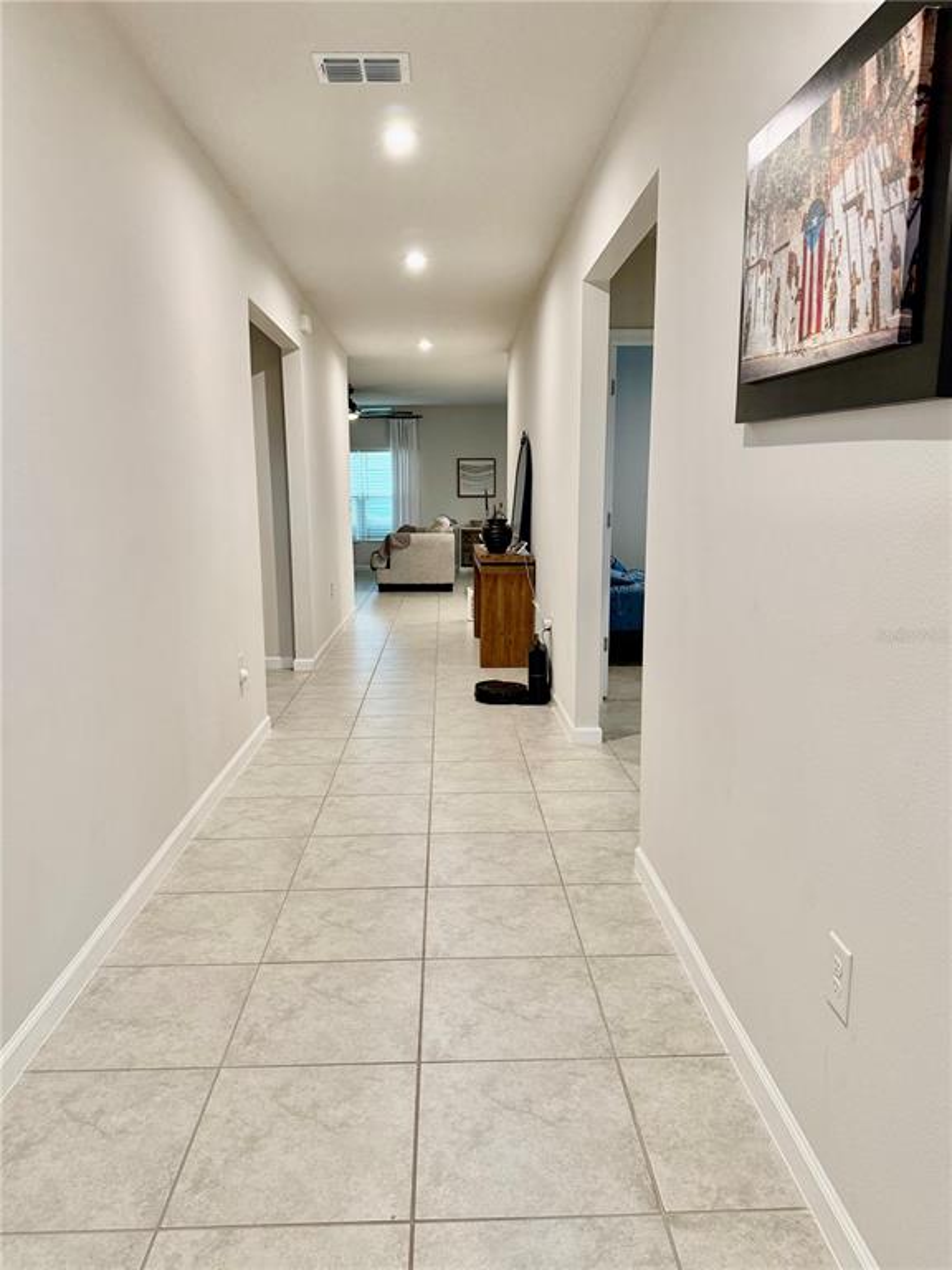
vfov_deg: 71.6
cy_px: 635
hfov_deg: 56.8
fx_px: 880
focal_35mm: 24
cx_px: 476
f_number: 1.78
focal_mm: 6.76
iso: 320
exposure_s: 1/120
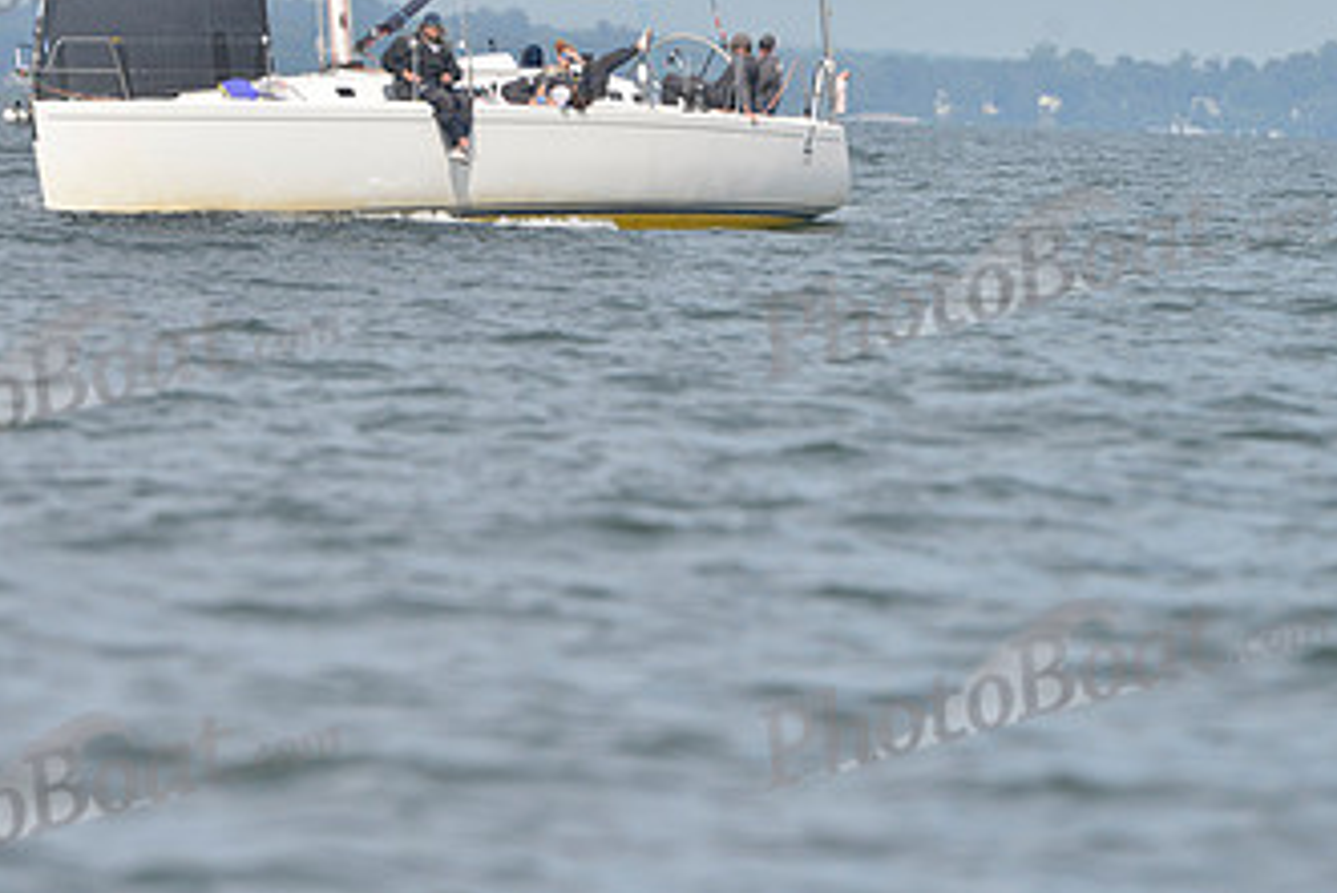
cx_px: 553
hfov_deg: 3.8
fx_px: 20174
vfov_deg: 2.5
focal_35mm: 543
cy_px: 119
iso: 280
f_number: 7.1
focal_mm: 310
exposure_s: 1/1000
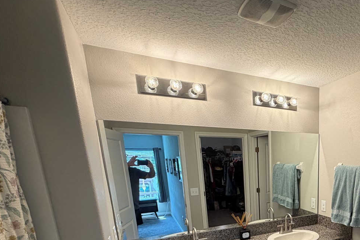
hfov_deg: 66.1
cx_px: 295
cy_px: 214
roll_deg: +1.5
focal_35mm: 24
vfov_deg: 47.9
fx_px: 240
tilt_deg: -13.0
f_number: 2.2
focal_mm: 2.22
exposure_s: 1/120
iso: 250
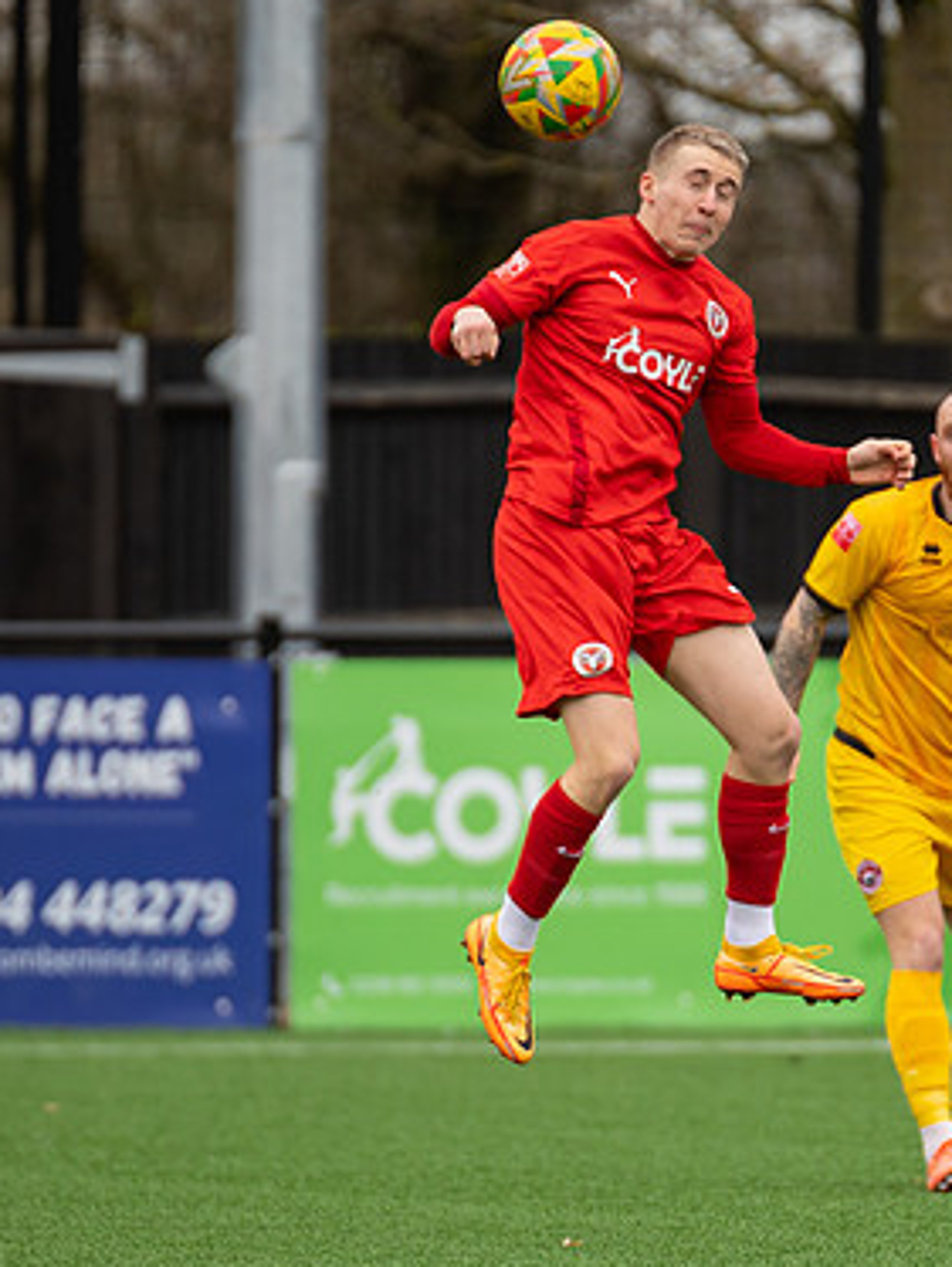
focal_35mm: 752
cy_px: 804
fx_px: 27544
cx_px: 786
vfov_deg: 2.6
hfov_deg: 2.0
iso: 400
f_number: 2.8
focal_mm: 300
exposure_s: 1/2000
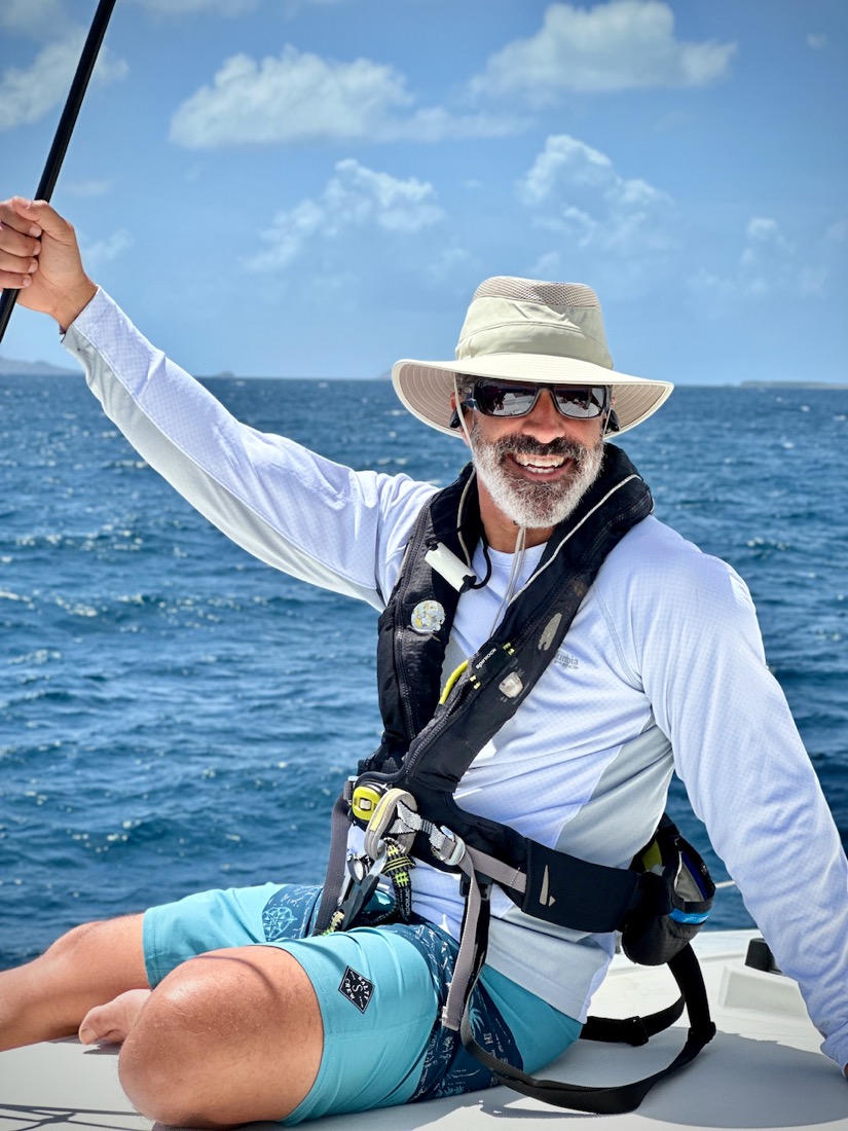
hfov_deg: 19.1
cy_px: 566
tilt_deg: -6.3
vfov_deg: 25.3
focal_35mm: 77
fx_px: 2515
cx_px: 424
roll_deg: +0.3
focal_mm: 9
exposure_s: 1/978
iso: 32
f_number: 2.8
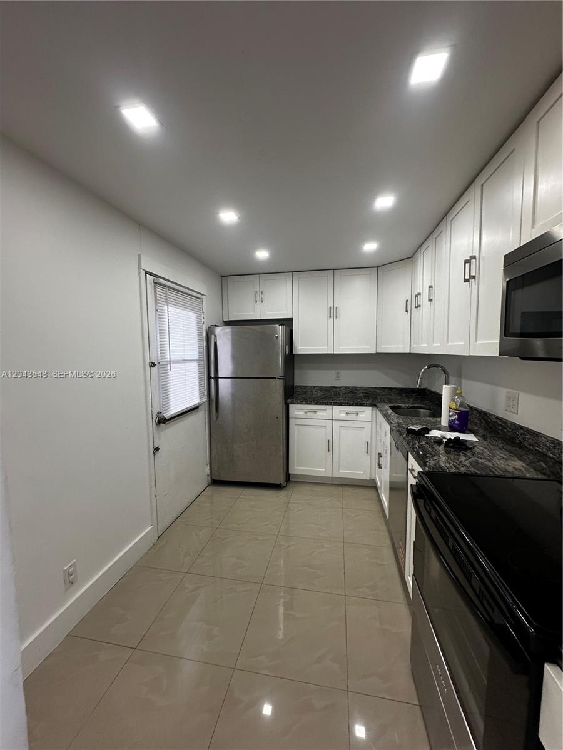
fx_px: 304
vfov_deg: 102.1
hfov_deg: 85.7
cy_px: 375
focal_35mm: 14
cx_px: 282
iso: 160
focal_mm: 2.22
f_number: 2.2
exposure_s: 1/120
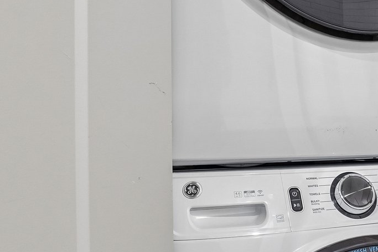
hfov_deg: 39.4
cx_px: 363
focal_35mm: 45
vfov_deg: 29.7
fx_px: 472
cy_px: 160
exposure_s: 1/4
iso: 400
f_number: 8
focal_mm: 10
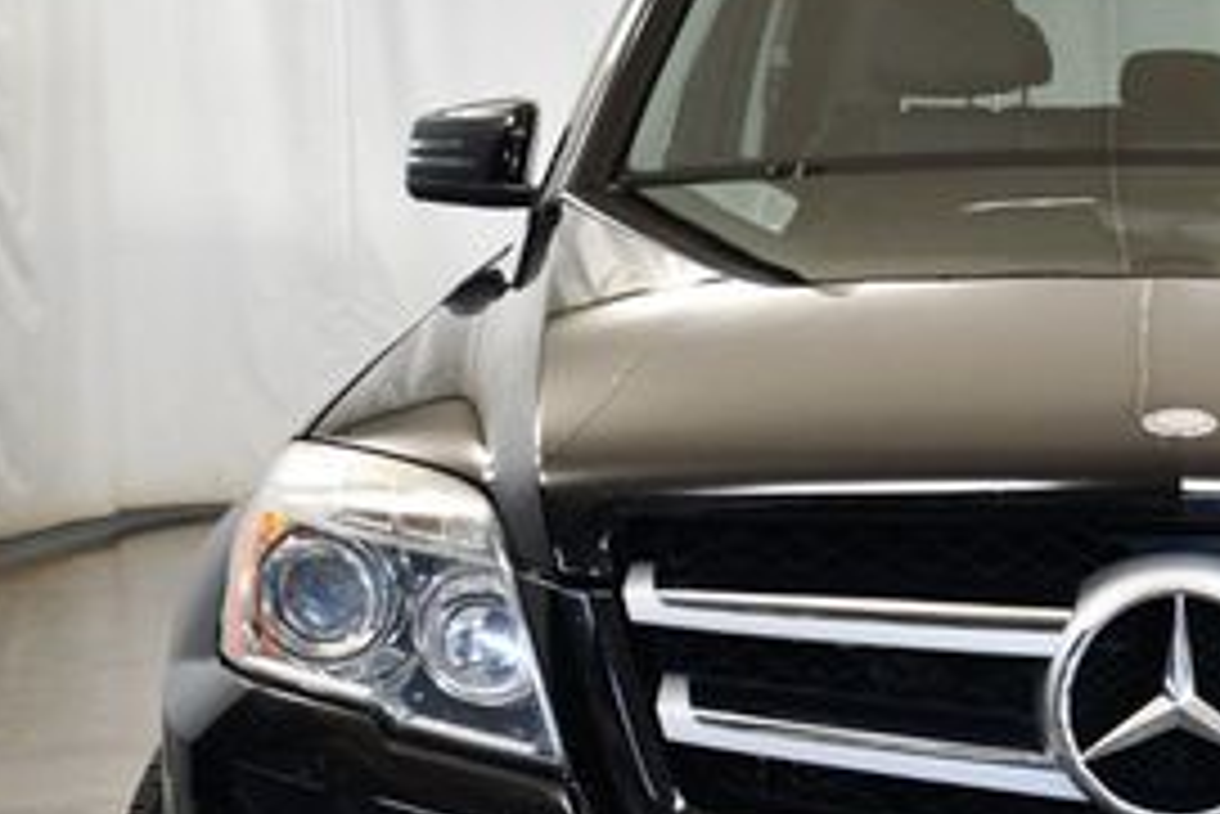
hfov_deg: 23.0
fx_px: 2882
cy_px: 607
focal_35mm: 85
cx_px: 1188
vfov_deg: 16.0
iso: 1250
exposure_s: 1/125
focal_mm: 24
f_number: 4
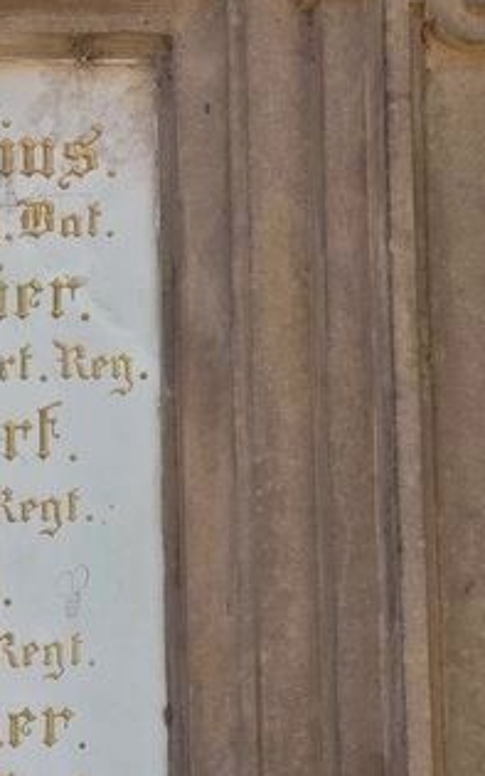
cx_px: -116
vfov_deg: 31.9
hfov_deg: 19.6
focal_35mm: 62
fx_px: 1311
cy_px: 643
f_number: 1.8
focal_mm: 5.4
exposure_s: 1/1245
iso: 80
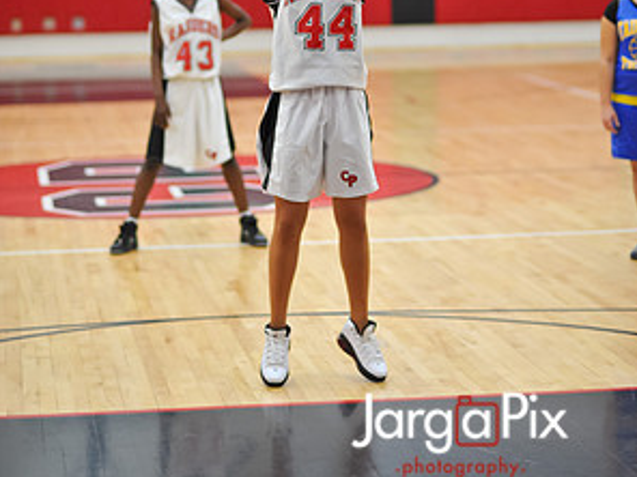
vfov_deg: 11.8
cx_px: 320
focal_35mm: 124
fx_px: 2282
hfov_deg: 15.9
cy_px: 24
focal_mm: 85
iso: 1400
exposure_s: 1/500
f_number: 2
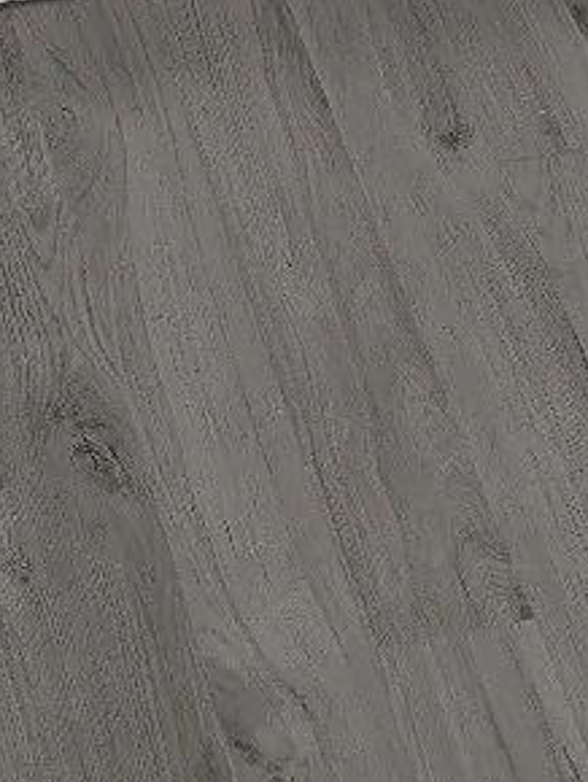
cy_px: -841
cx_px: 13
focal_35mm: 110
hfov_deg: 13.3
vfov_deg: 14.4
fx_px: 2488
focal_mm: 6.9
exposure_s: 1/208
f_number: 1.68
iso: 348
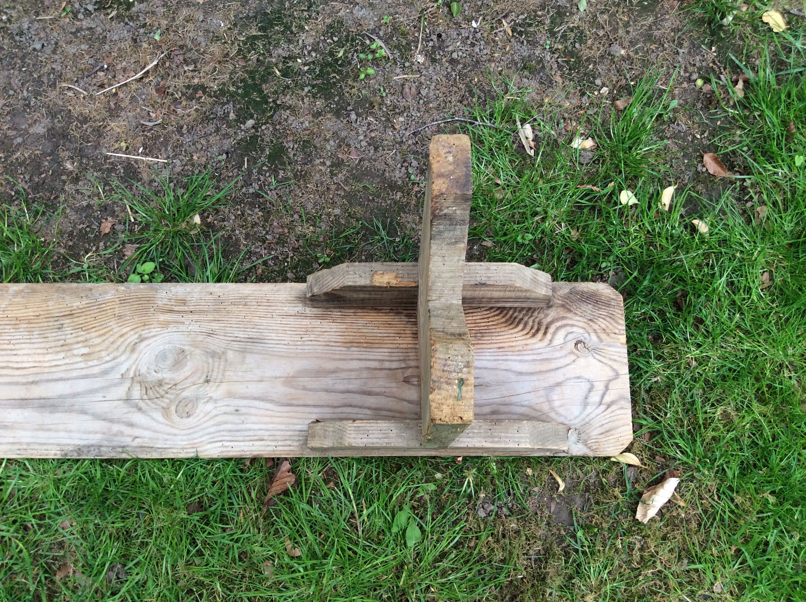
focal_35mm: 32
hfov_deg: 56.9
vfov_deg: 44.1
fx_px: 744
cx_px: 403
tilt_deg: -72.8
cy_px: 301
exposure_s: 1/214
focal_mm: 3.3
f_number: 2.4
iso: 32
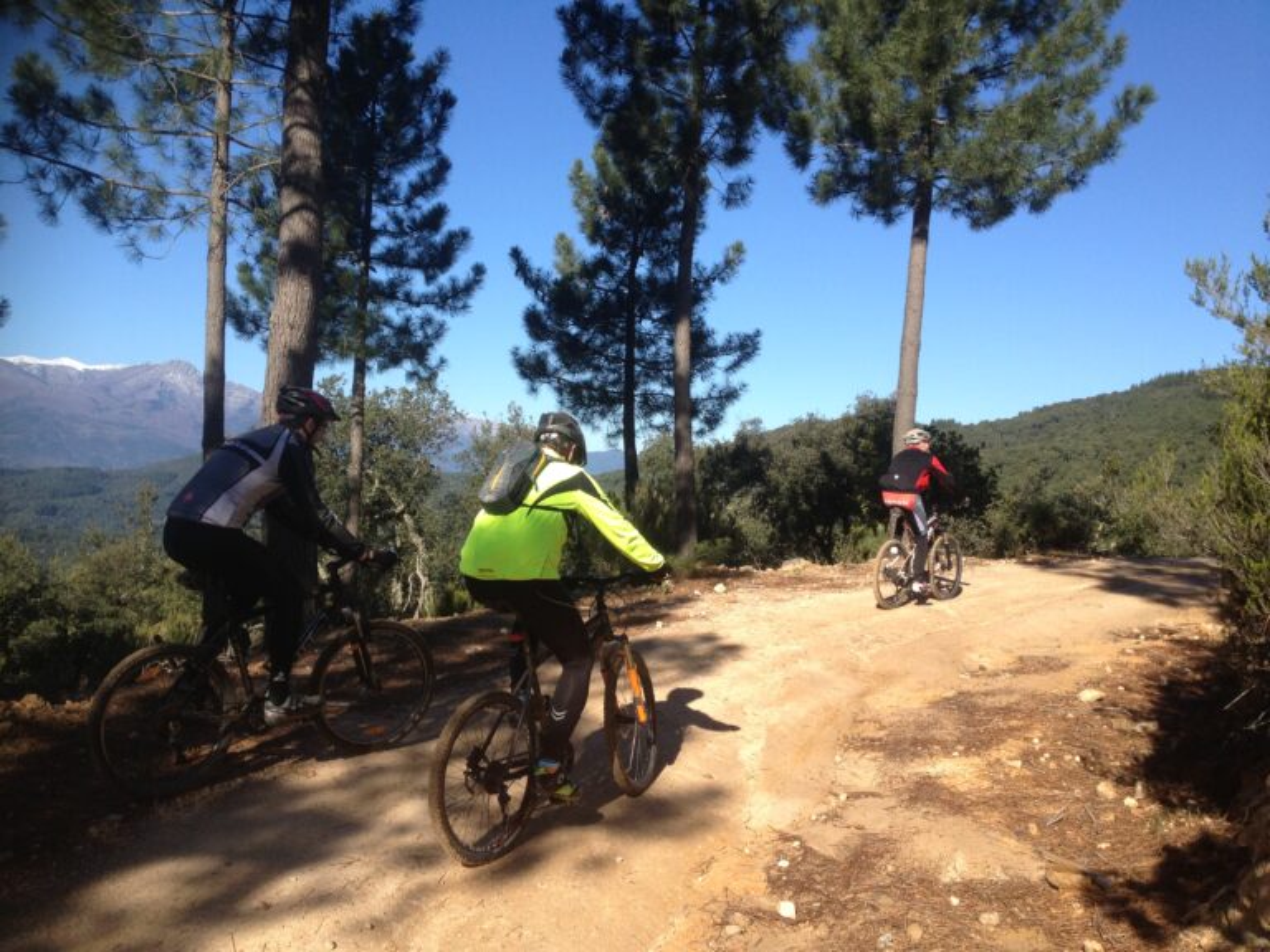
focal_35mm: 35
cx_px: 635
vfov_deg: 40.7
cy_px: 476
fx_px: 1284
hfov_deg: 52.6
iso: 50
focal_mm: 4.28
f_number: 2.4
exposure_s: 1/1200
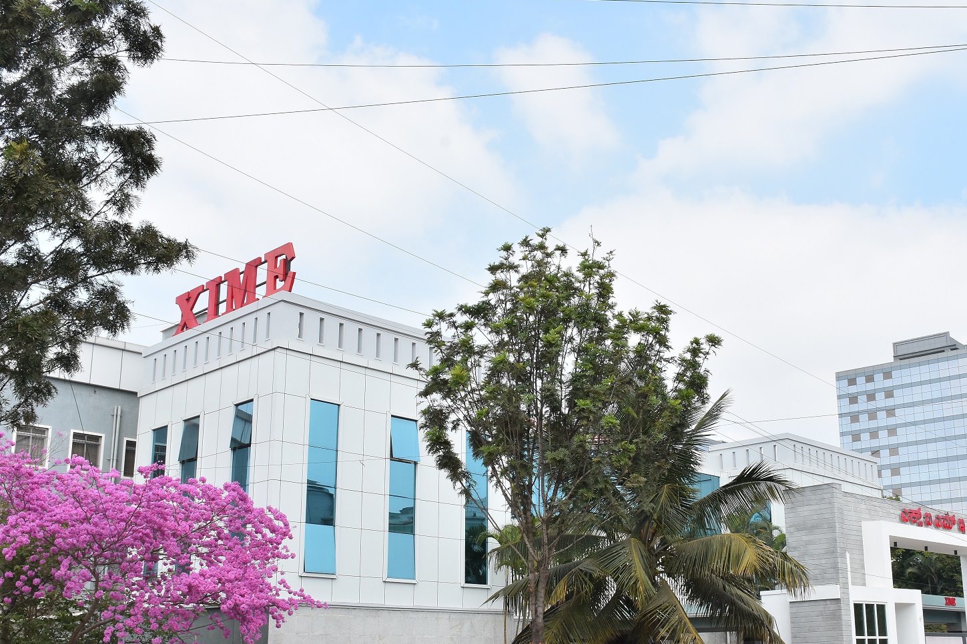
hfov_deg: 47.3
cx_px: 547
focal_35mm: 41
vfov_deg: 32.5
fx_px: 1101
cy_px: 395
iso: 250
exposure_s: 1/200
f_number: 11
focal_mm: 22
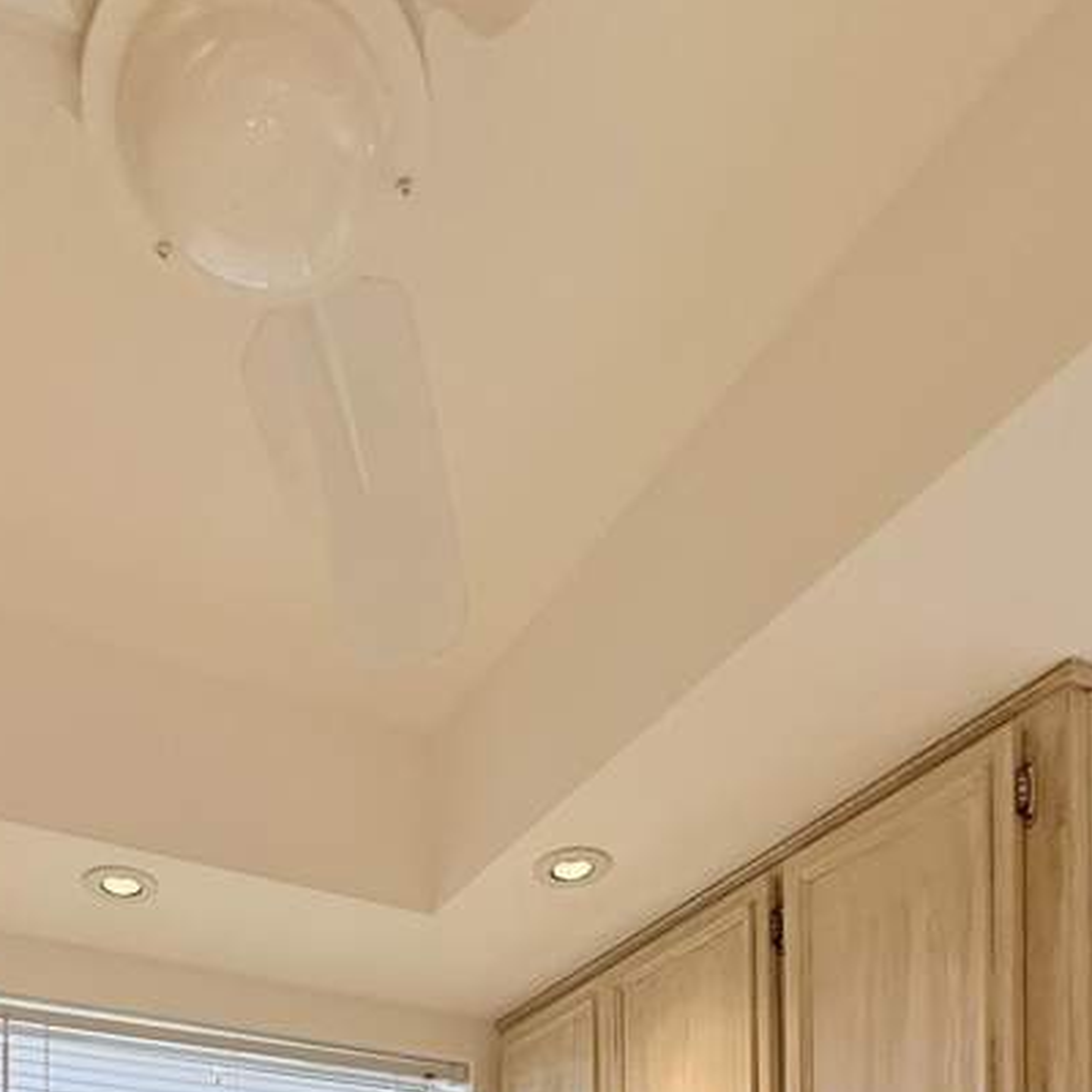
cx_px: 355
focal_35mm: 33
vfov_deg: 34.1
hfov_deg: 48.8
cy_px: 1447
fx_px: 1178
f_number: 2.2
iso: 100
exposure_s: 1/120
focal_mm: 2.22
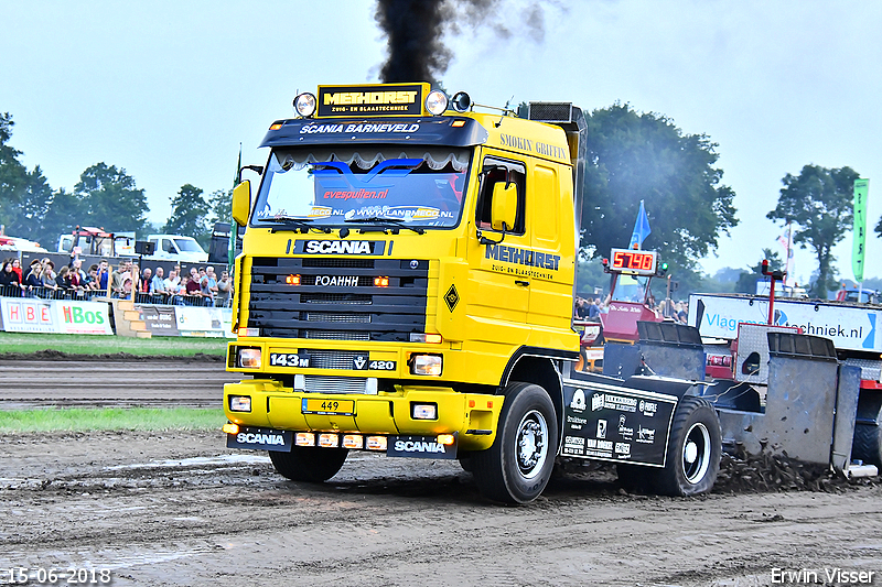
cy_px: 294
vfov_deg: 13.4
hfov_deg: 20.0
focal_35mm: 102
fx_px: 2498
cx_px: 441
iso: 1600
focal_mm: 68
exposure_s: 1/160
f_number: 5.6
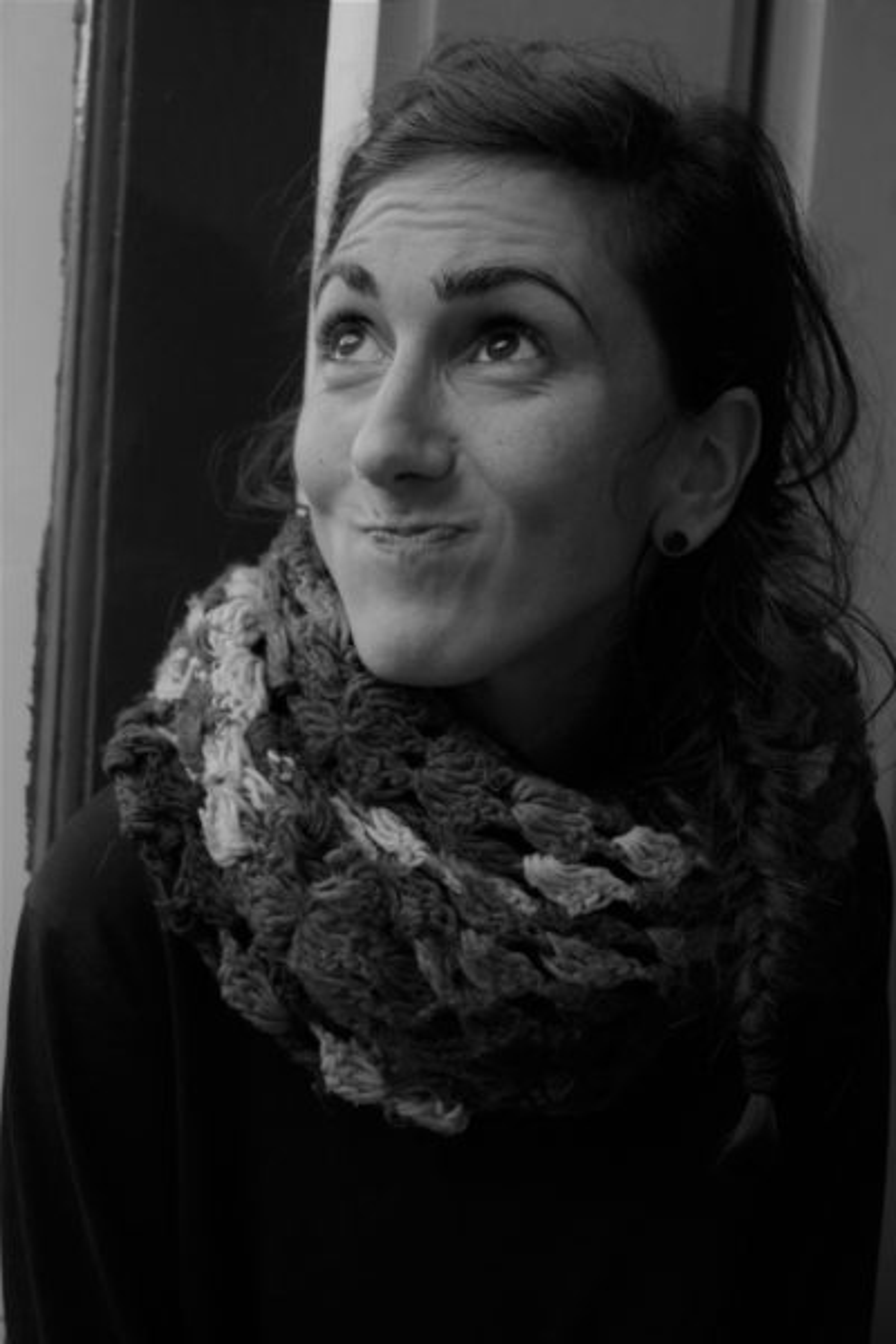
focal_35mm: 52
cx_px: 448
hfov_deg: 25.8
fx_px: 1960
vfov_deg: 37.9
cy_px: 672
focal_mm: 35
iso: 1600
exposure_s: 1/60
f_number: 4.5
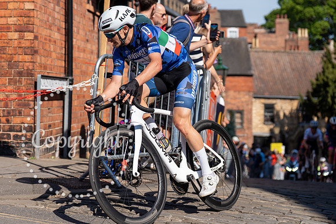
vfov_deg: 16.0
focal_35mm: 85
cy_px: 87
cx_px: 131
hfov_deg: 23.7
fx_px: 798
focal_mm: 70
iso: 100
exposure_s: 1/1000
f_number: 3.5
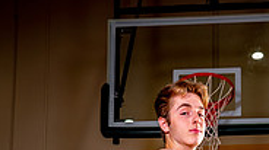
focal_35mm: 77
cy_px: 319
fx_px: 549
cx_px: 195
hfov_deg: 27.2
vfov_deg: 13.1
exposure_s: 1/125
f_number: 8
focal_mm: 30
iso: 100
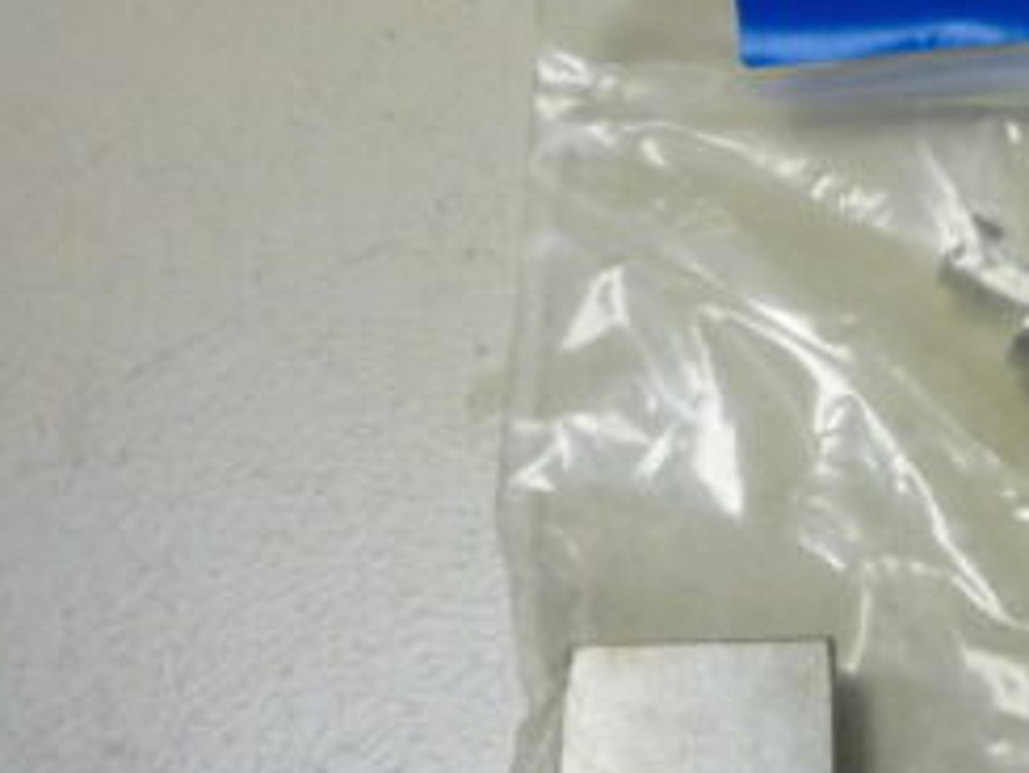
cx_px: 1184
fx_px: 2112
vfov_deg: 20.6
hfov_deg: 25.1
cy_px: 231
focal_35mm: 71
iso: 320
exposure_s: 1/30
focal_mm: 5.2
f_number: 3.3
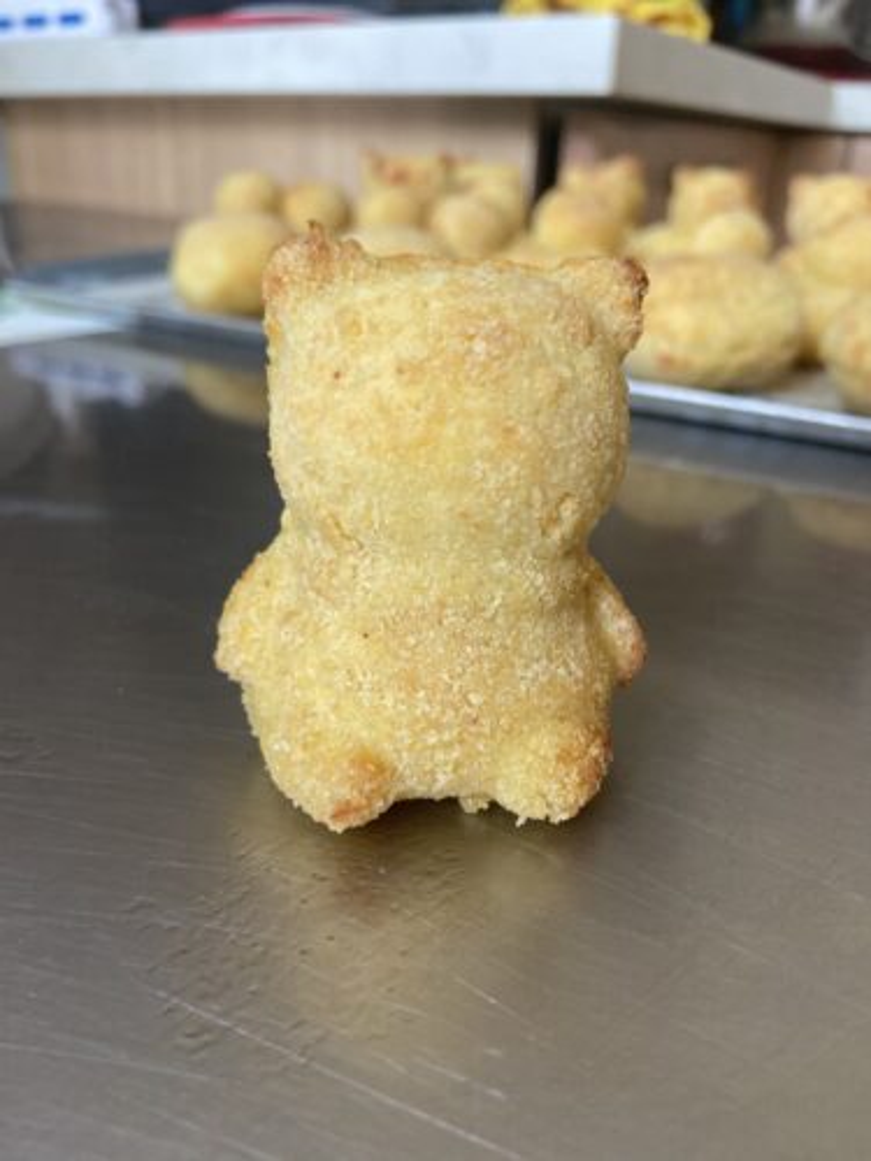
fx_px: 839
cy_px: 580
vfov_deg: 69.4
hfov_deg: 54.9
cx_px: 436
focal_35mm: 25
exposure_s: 1/109
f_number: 1.8
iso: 125
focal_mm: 4.25
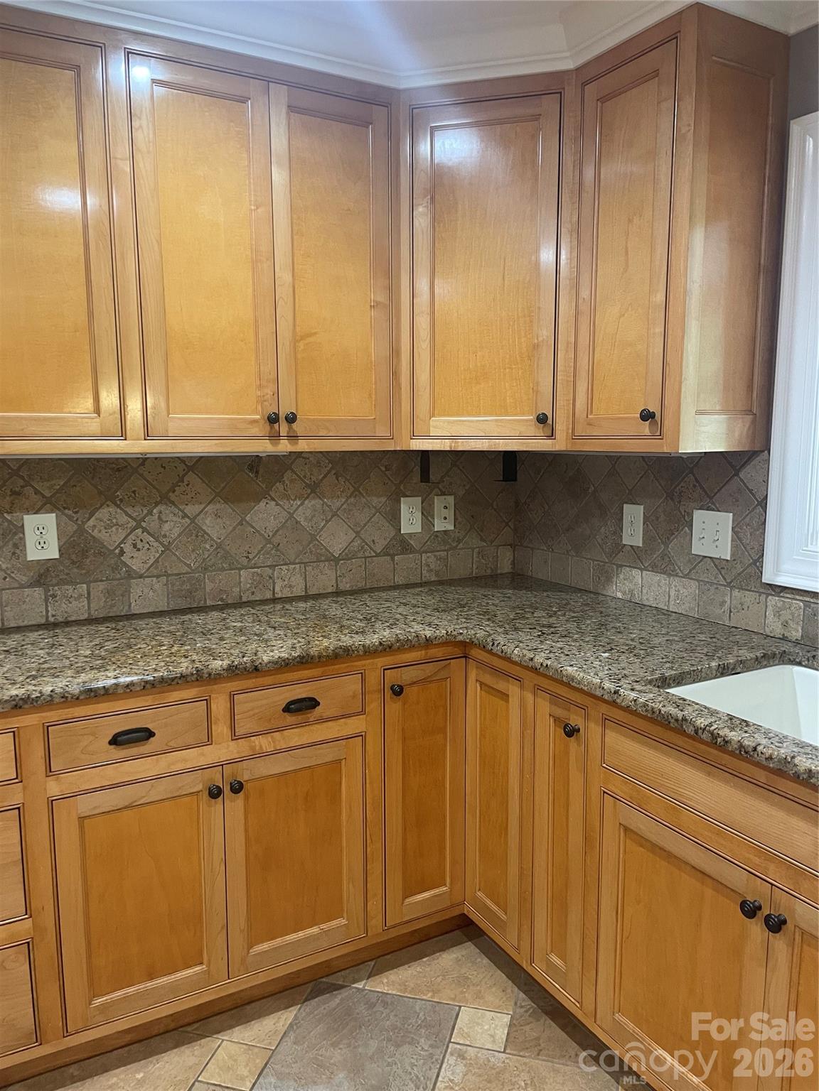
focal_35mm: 26
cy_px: 546
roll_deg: +0.2
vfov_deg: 67.3
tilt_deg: -8.7
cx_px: 410
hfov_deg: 53.1
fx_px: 820
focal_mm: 4.2
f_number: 1.6
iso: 200
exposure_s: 1/60
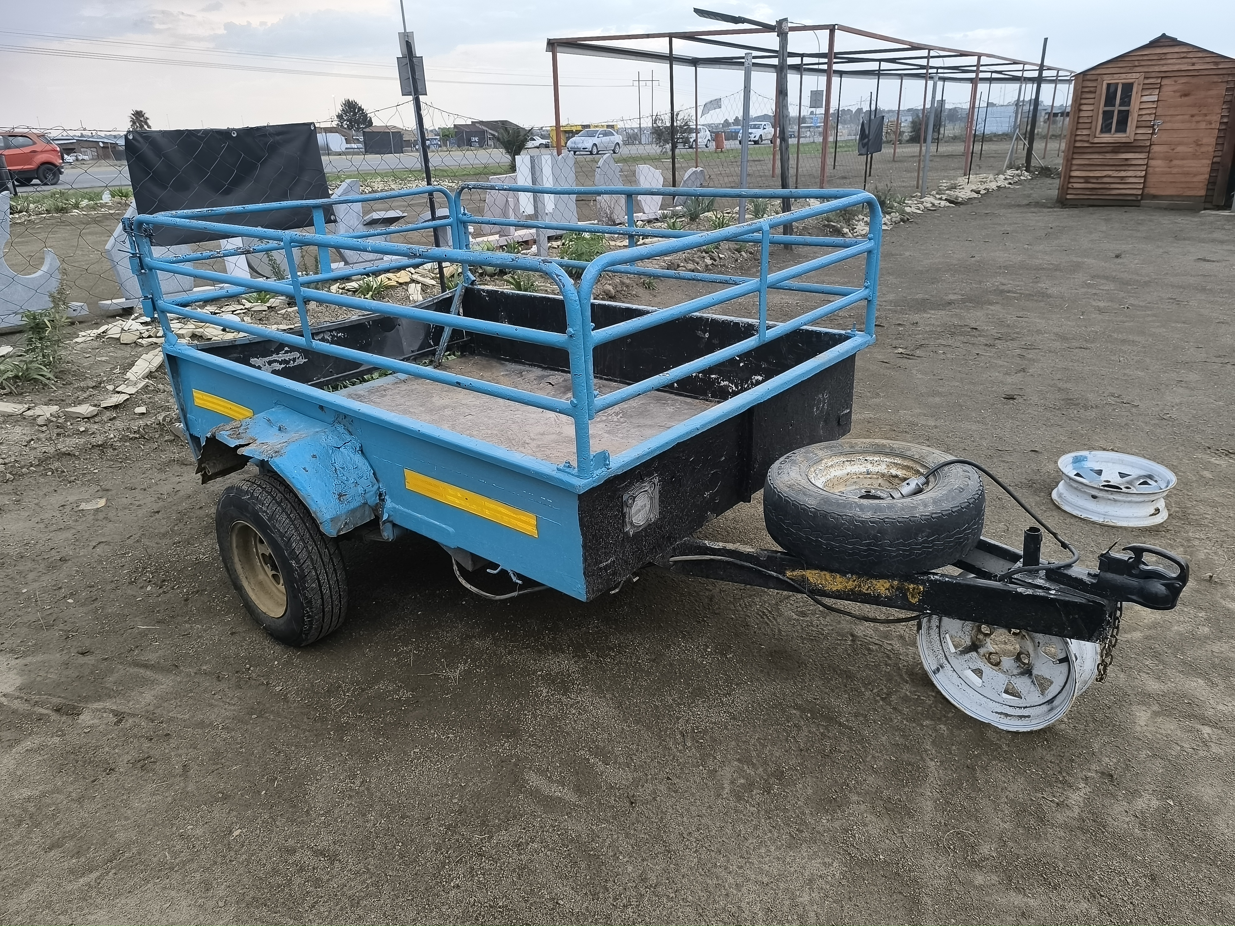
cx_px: 618
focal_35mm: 23
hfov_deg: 73.9
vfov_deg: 58.9
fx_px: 821
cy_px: 463
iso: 50
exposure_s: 1/187
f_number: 1.65
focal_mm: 6.14
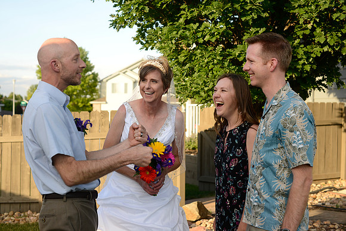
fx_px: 481
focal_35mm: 50
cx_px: 173
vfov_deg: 27.0
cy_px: 116
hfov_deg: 39.6
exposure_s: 1/400
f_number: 5
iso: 400
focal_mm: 50
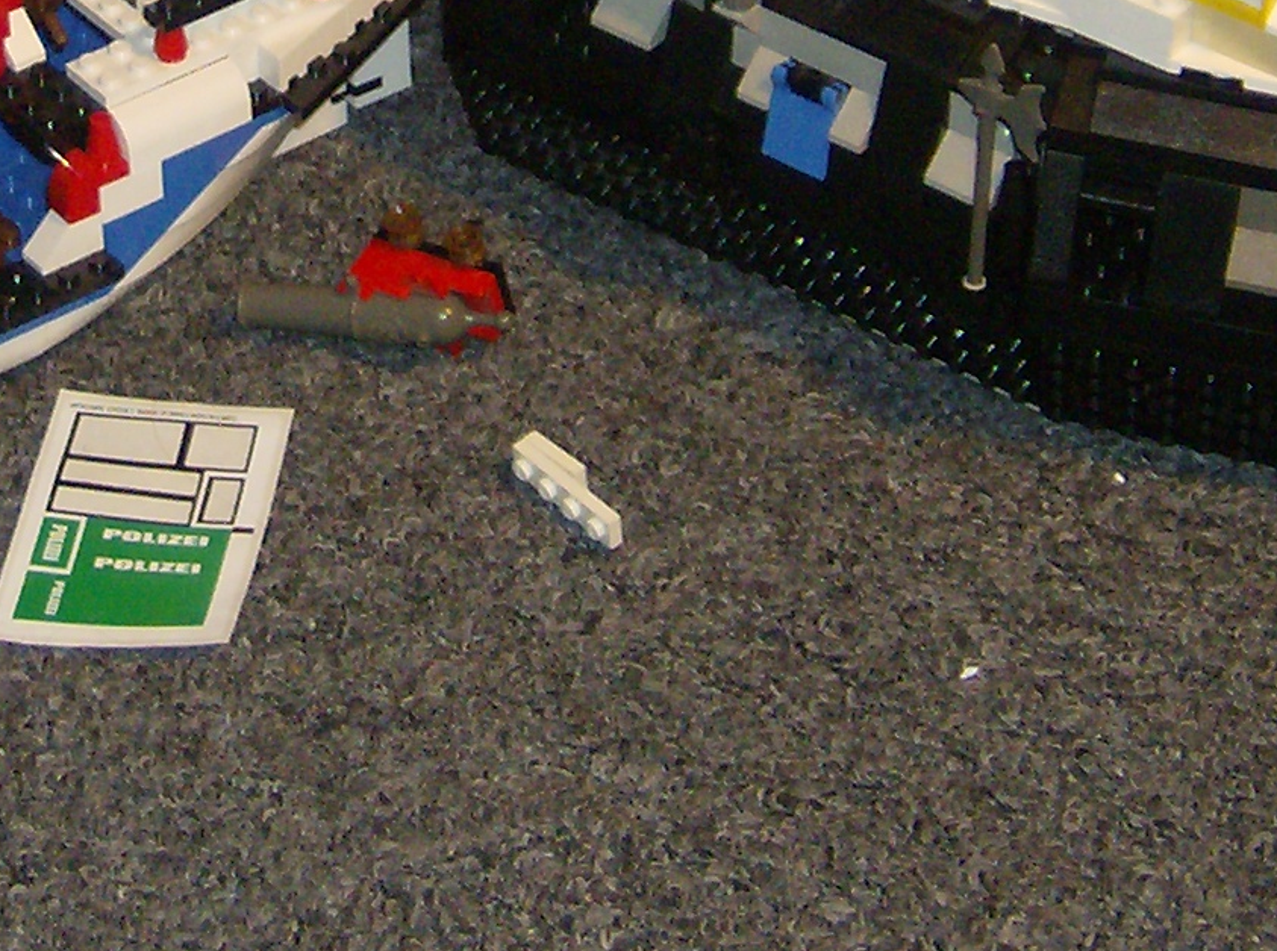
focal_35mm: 110
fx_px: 4048
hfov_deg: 17.8
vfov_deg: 13.0
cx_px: 351
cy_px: -224
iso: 200
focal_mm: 6
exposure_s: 1/60
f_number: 2.8
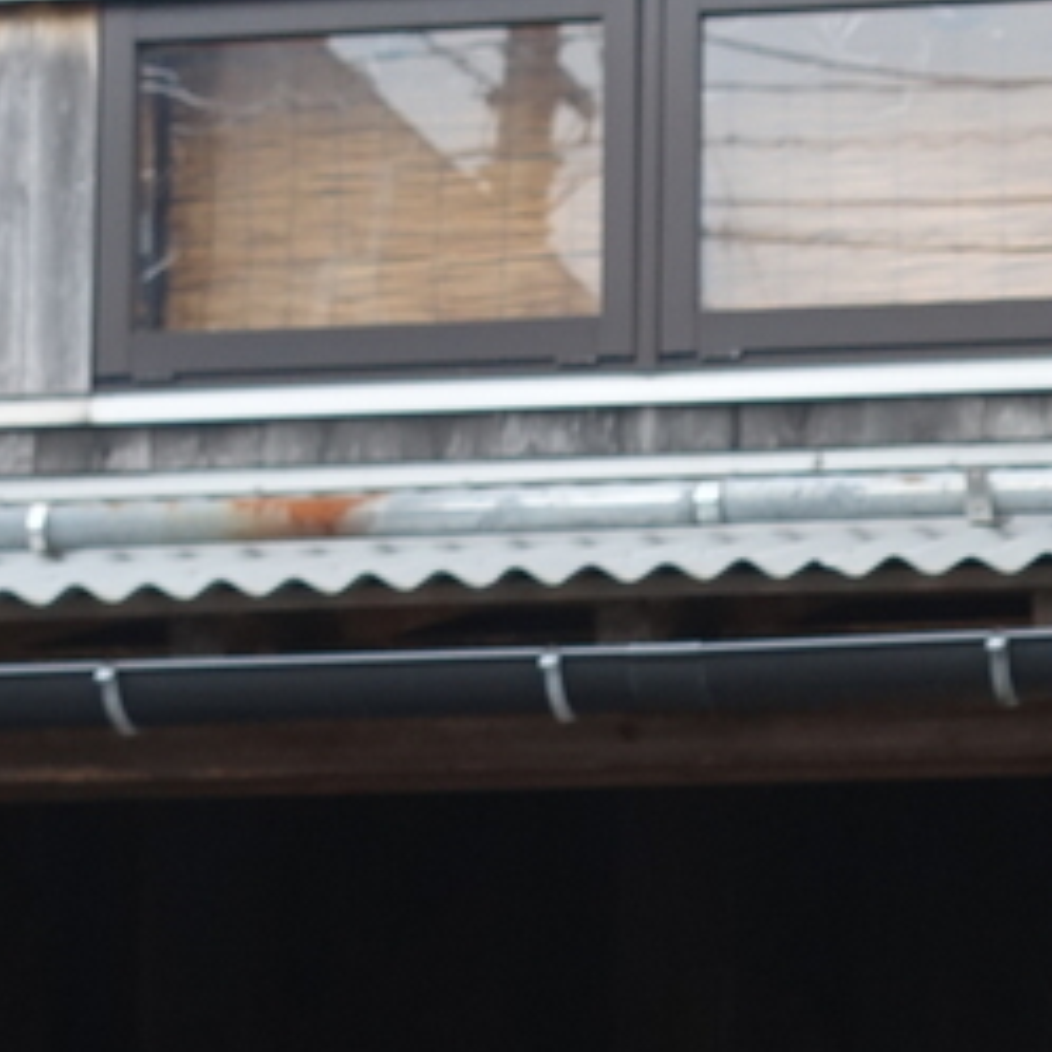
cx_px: 1158
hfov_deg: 13.1
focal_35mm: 131
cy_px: 1299
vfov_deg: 12.9
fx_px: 4504
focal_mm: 8.8
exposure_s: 1/125
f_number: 4
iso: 125
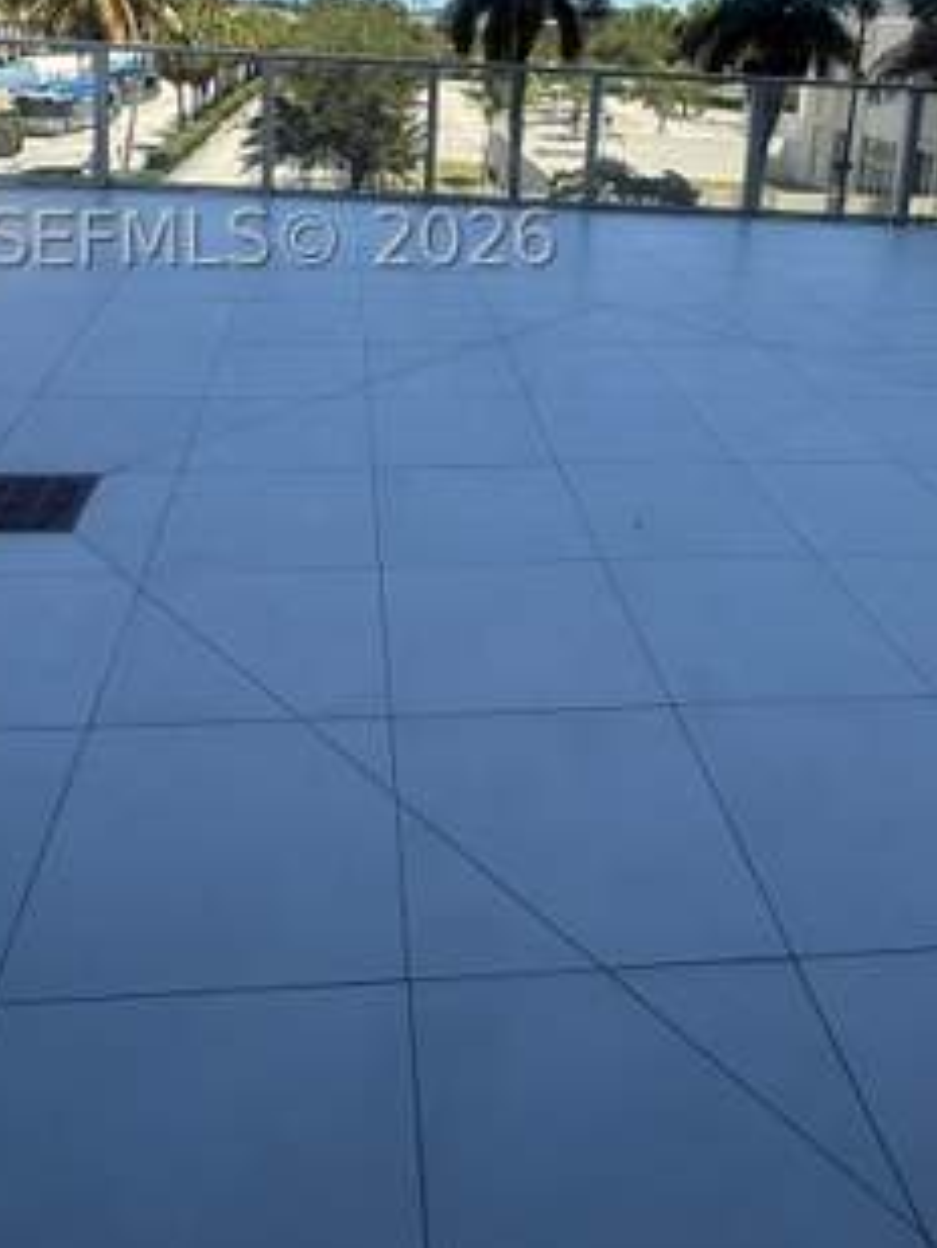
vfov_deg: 56.8
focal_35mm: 29
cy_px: 238
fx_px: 1046
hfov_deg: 48.3
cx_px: 460
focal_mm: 2.22
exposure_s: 1/1613
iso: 50
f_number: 2.2
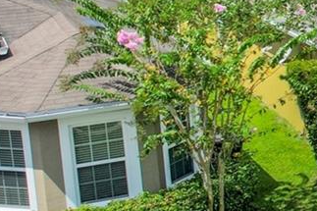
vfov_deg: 12.5
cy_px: 27
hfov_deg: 14.4
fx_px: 959
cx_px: 693
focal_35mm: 109
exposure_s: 1/500
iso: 100
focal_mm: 8.38
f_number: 2.8
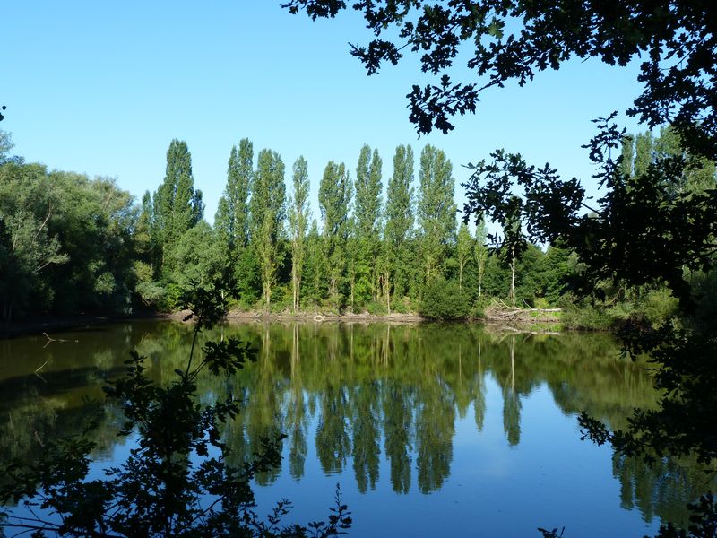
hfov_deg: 46.8
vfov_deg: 36.0
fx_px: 829
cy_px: 269
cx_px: 358
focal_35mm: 40
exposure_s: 1/200
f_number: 5
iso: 80
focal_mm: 7.3
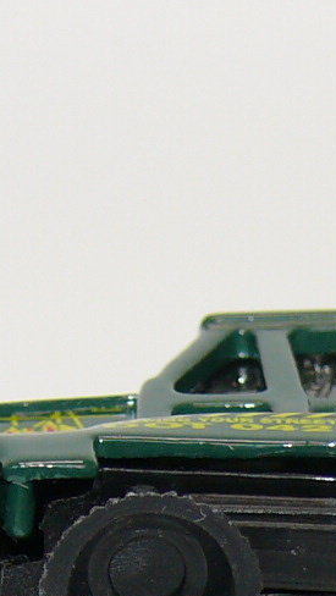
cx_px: 166
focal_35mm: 350
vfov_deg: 6.1
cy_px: 614
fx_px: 5536
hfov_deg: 3.5
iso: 100
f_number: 4
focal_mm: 13.2
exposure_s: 1/30
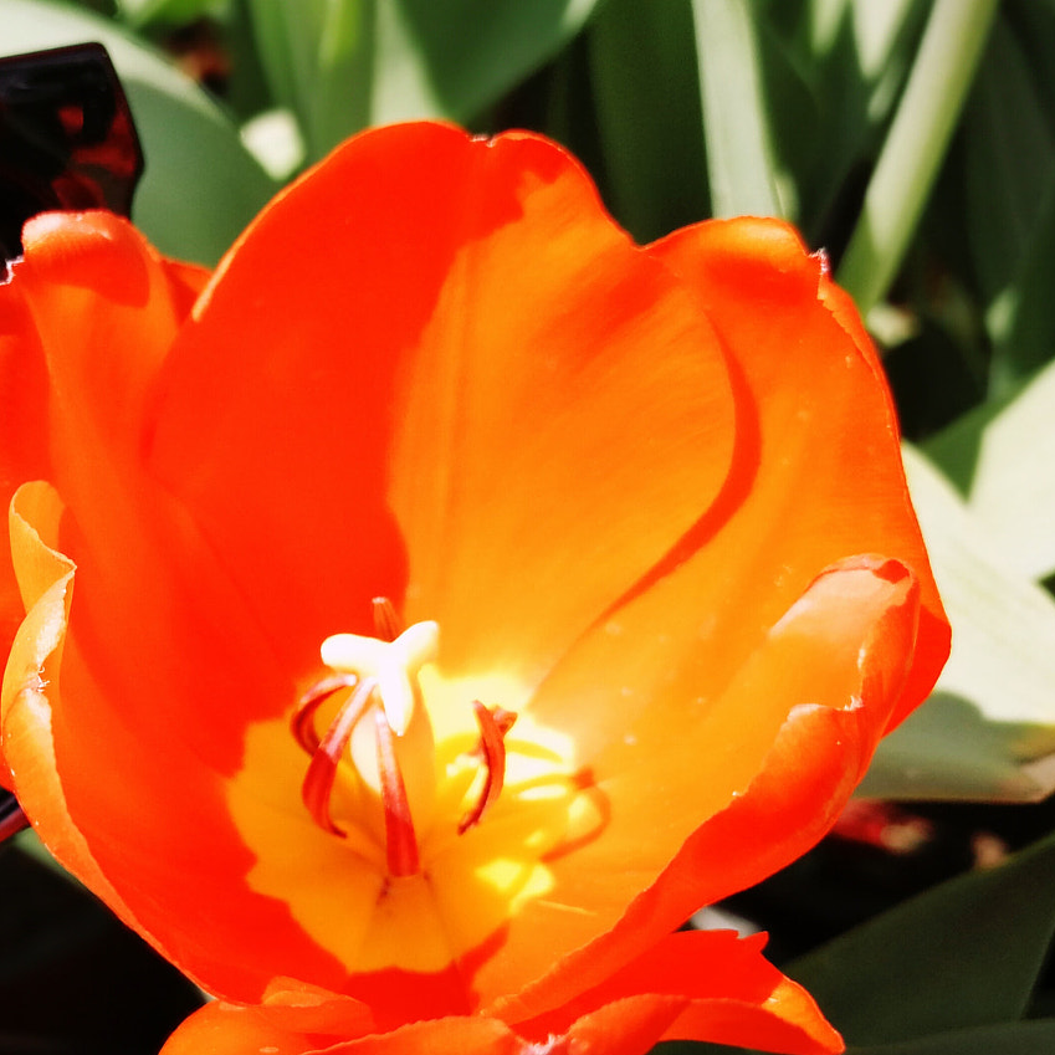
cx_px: 107
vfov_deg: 37.5
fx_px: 1552
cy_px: 567
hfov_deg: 35.4
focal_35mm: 45
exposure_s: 1/900
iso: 80
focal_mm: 3.95
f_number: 4
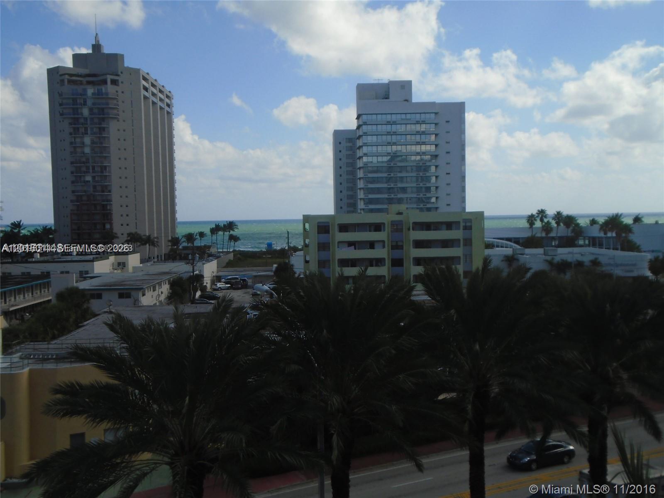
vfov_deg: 34.3
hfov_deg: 44.8
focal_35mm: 42
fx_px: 806
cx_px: 332
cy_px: 249
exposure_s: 1/1250
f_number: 4.1
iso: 100
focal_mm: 7.4
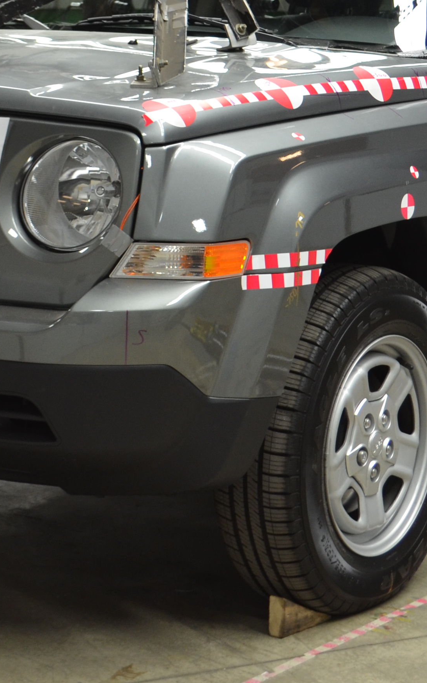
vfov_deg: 20.0
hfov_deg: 12.7
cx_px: 233
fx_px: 1918
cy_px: 137
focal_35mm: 103
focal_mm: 24
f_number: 4
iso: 400
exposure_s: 1/60
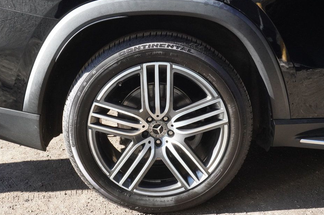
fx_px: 401
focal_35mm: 45
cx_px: 151
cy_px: 115
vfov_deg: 30.1
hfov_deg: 44.0
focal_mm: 27
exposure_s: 1/250
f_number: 11
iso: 2000
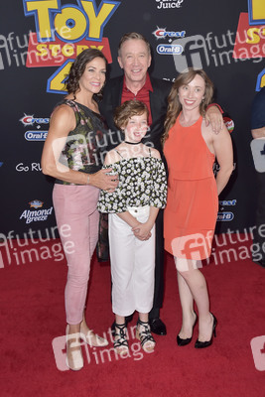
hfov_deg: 36.9
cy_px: 198
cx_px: 132
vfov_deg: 53.1
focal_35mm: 36
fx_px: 397
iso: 500
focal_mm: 36
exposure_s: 1/200
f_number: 7.1
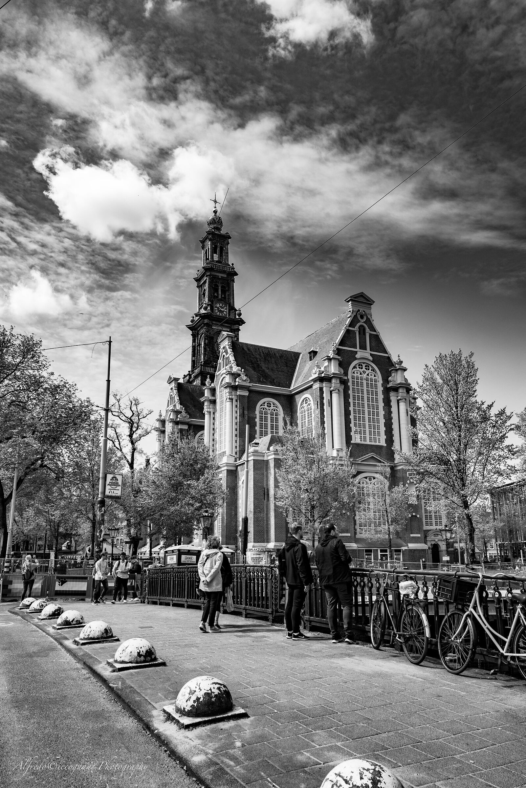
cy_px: 394
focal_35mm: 28
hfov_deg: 46.4
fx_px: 613
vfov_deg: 65.5
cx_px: 263
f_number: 5.6
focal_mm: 28
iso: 400
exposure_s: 1/1000
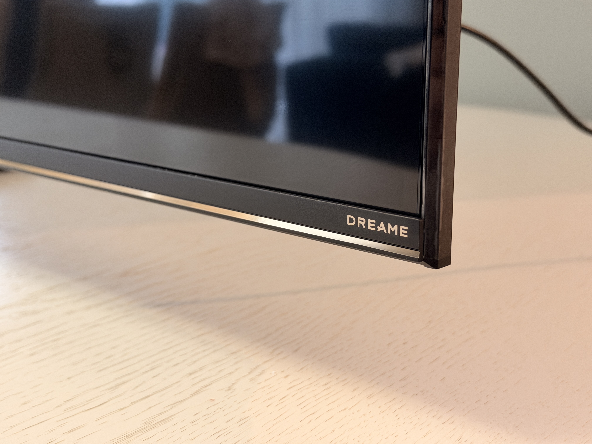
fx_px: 821
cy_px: 222
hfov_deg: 39.7
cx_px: 296
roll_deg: +0.5
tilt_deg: -15.3
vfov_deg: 30.3
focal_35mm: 48
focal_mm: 6.76
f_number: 1.78
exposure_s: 1/33
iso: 320
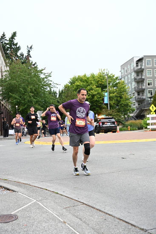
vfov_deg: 42.7
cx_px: 78
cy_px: 117
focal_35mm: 46
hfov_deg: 29.3
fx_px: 299
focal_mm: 46
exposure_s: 1/800
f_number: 4
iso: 1600
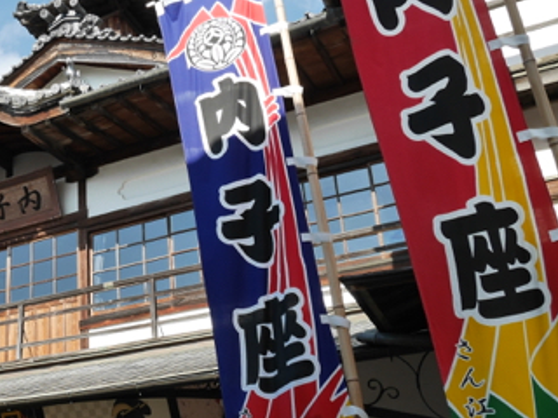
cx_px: 68
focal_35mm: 48
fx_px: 774
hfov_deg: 37.4
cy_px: 253
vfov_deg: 30.2
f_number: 6.3
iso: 200
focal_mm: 12
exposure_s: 1/400
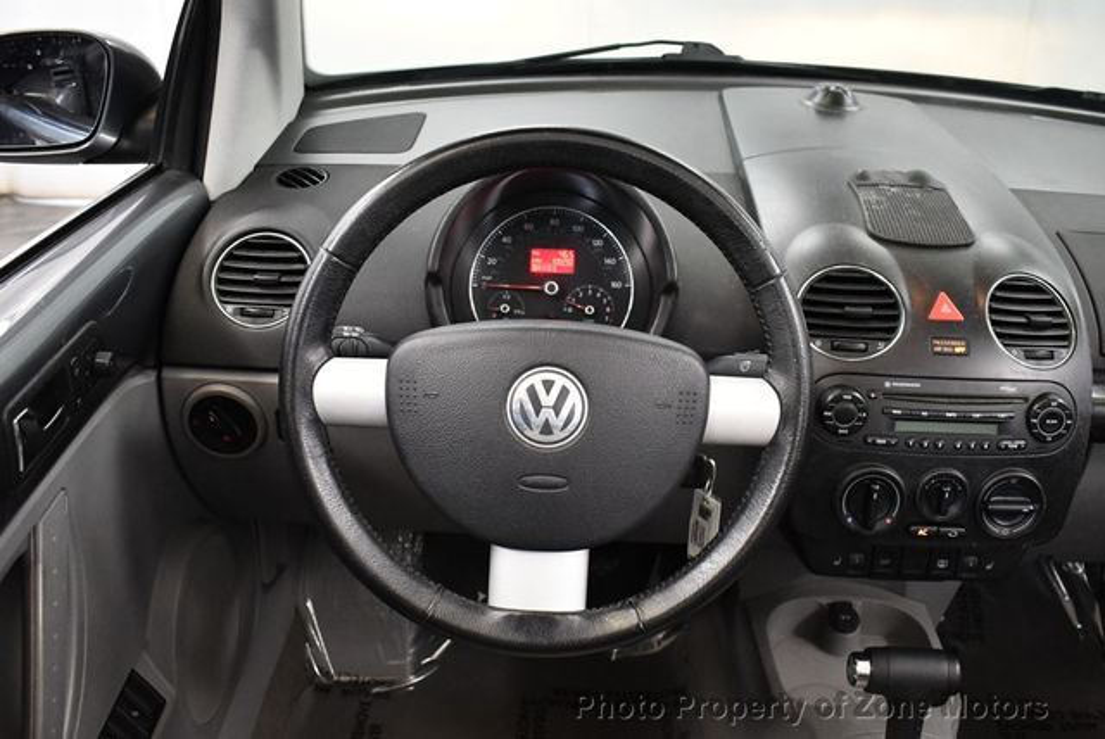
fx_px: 1106
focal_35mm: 36
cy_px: 370
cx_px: 552
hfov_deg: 53.1
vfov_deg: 36.9
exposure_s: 1/125
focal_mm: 18
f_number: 3.5
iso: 2500
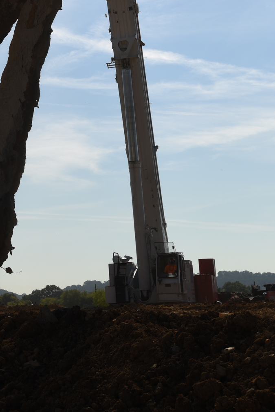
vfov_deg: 25.8
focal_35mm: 76
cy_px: 37
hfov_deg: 17.6
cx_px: 7
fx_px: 870
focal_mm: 32
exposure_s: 1/1000
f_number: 4.5
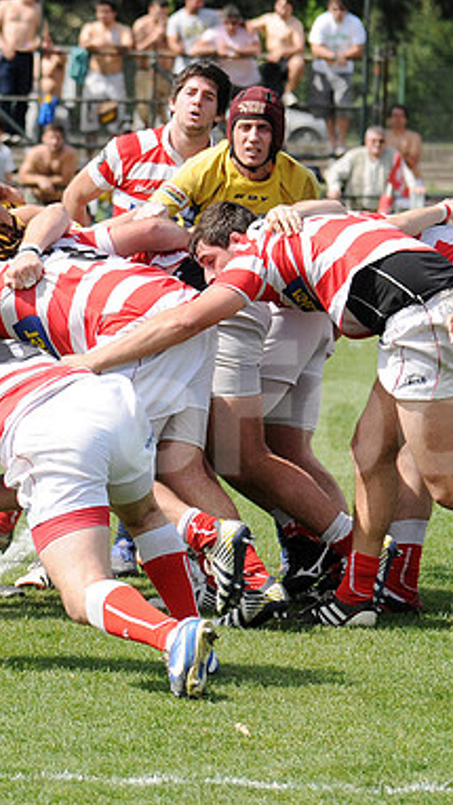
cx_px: 124
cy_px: 404
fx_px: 5080
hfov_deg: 5.1
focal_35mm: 238
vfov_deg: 9.1
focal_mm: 100
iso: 250
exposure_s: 1/1000
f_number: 4.5
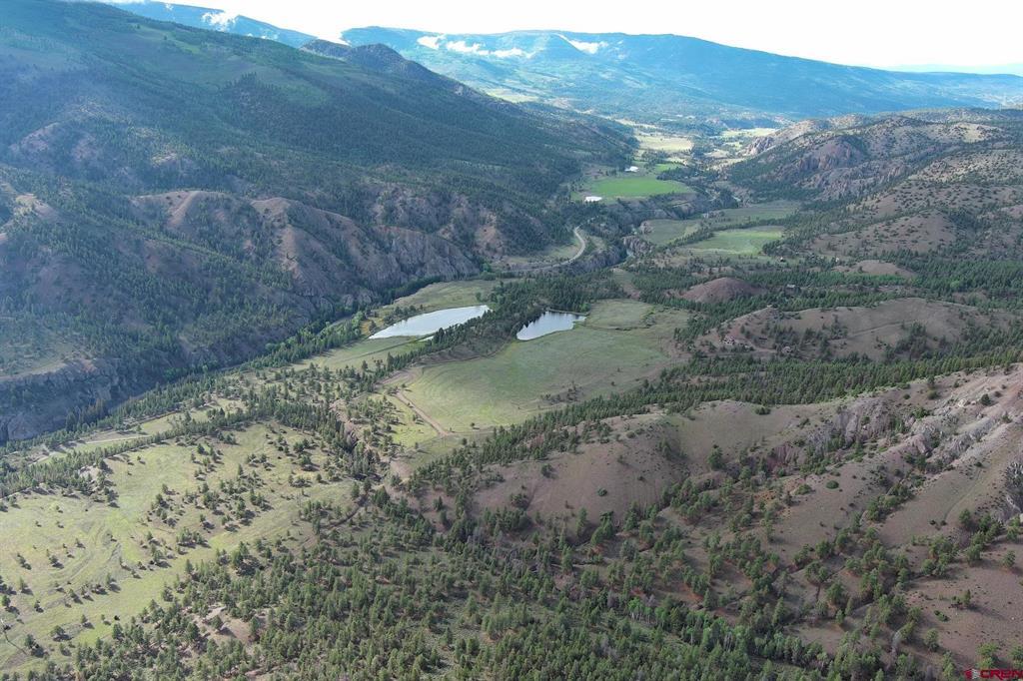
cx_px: 512
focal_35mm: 29
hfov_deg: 63.7
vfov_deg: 44.9
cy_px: 340
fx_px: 824
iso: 100
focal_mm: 10.57
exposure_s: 1/303
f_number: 2.8
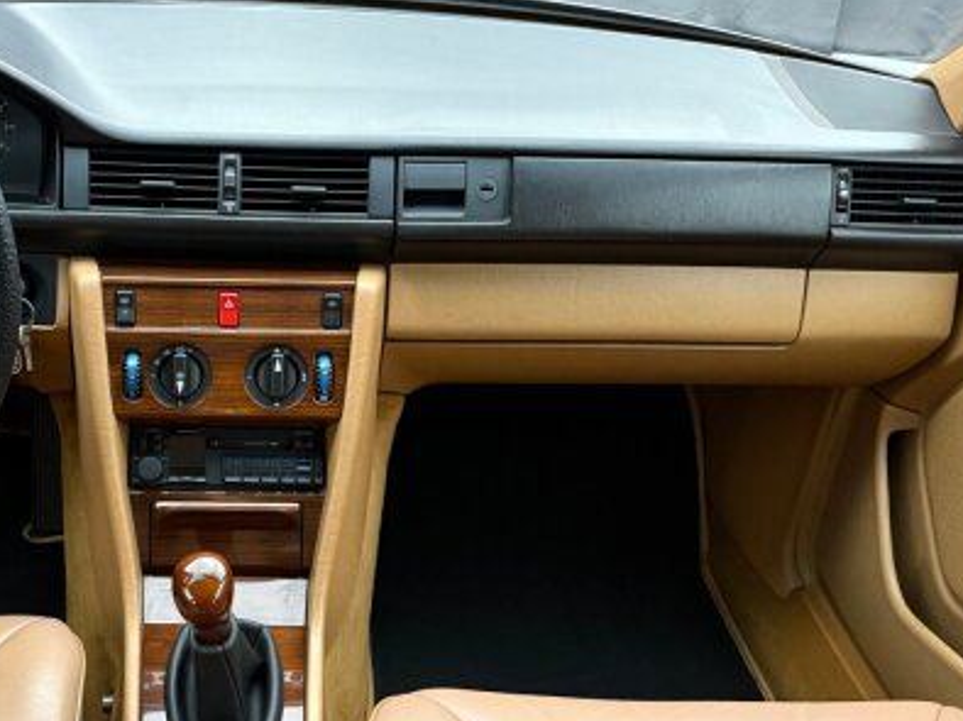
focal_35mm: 39
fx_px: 1084
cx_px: 264
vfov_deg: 36.3
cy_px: 496
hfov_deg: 46.5
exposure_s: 1/60
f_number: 1.78
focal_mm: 6.76
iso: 640
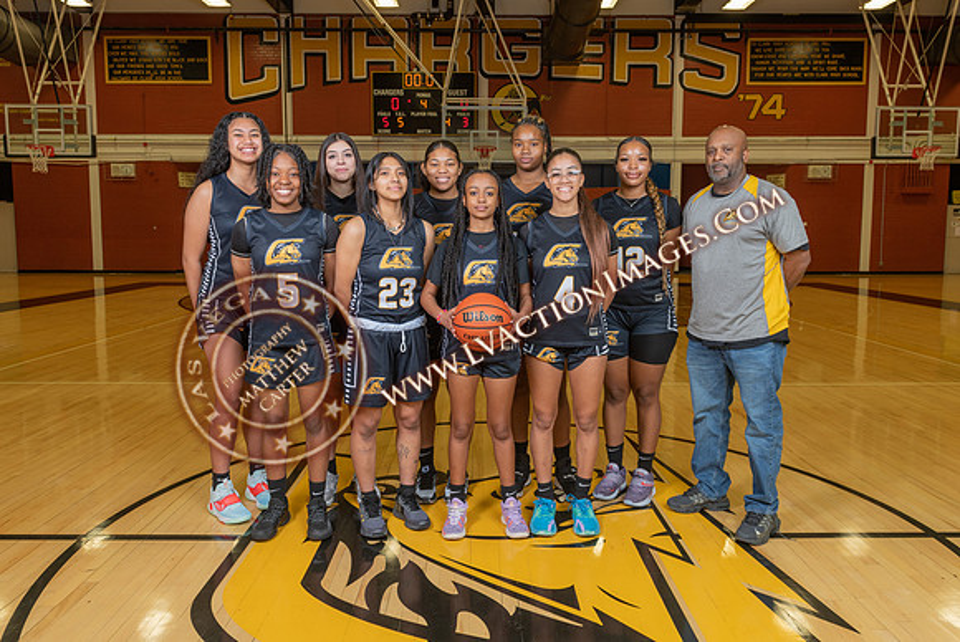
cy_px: 300
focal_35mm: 26
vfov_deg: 49.5
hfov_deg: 69.1
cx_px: 478
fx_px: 697
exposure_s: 1/50
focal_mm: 24
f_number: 7.1
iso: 250
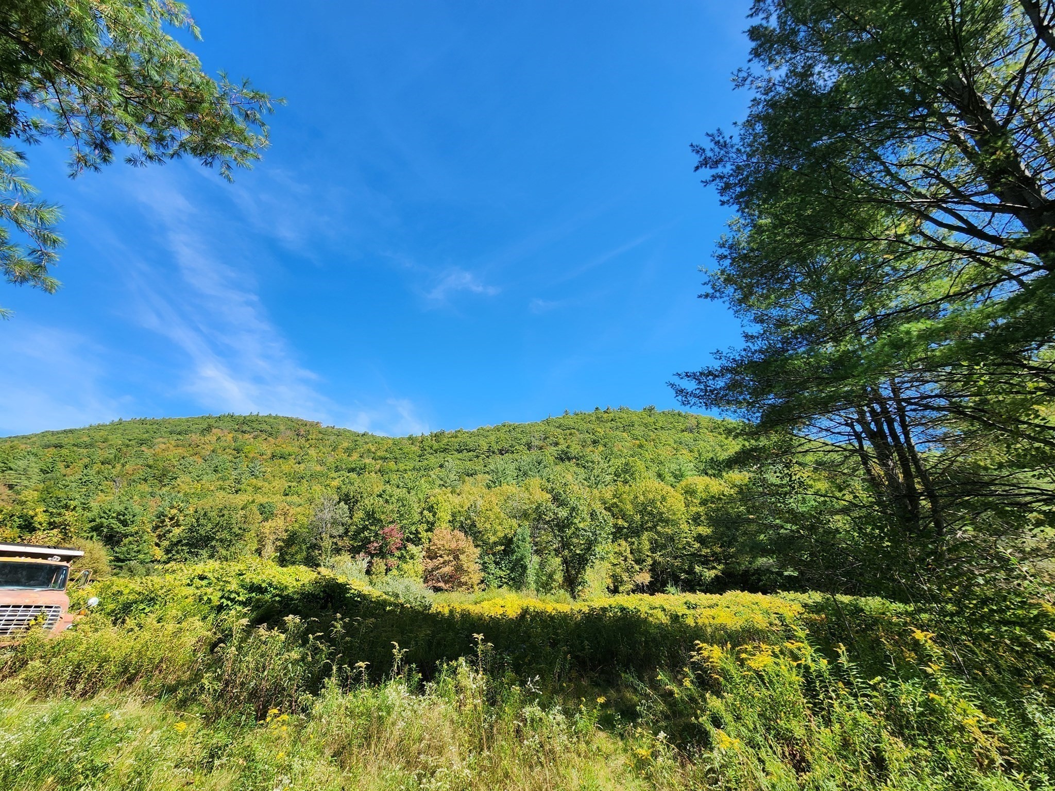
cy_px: 396
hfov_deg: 106.2
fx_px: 396
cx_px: 528
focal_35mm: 13
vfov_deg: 89.9
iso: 50
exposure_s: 1/1016
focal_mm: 2.2
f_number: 2.2
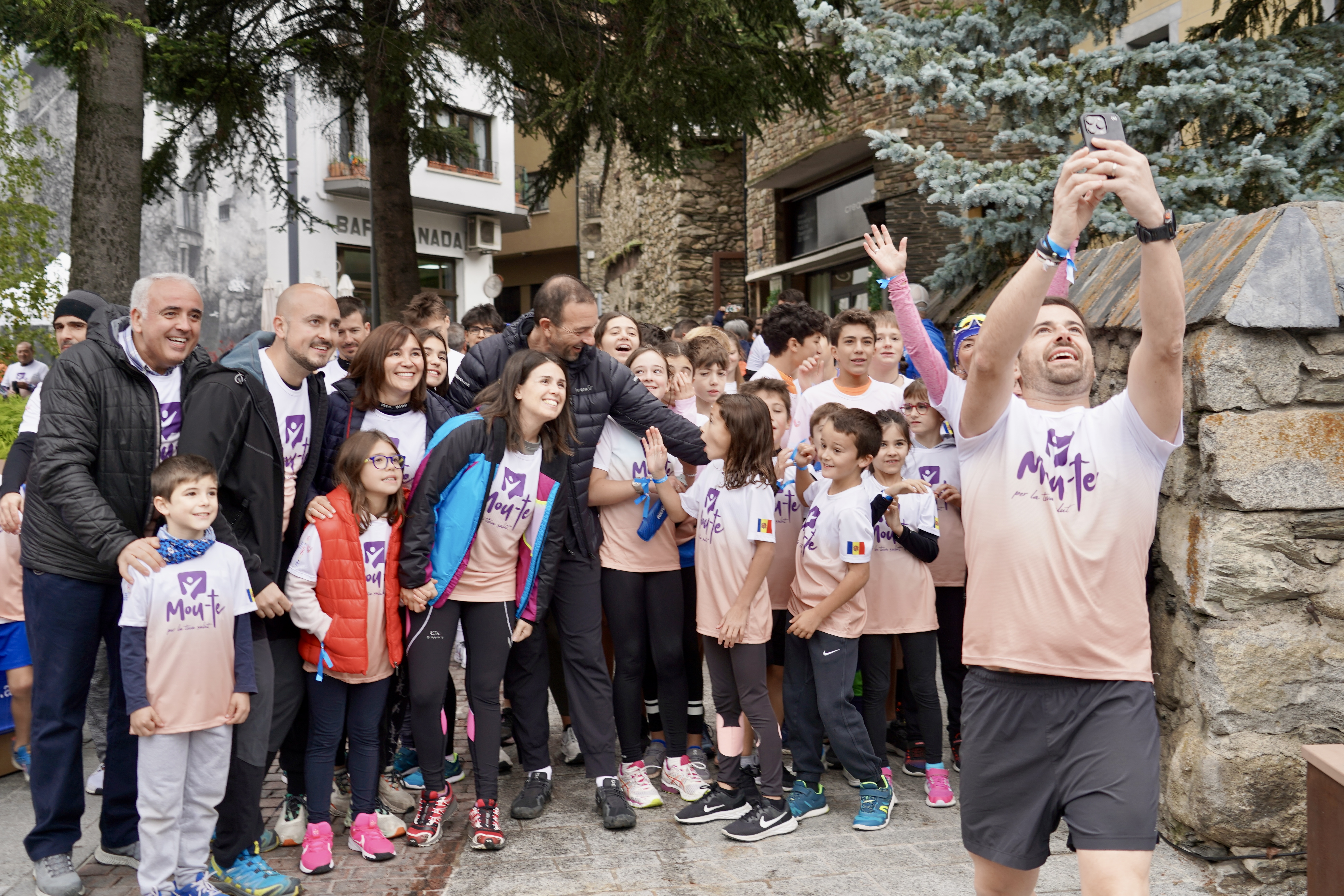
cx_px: 672
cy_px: 448
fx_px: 1456
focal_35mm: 39
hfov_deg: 49.6
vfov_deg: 34.2
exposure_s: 1/160
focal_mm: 39
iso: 160
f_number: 4.5
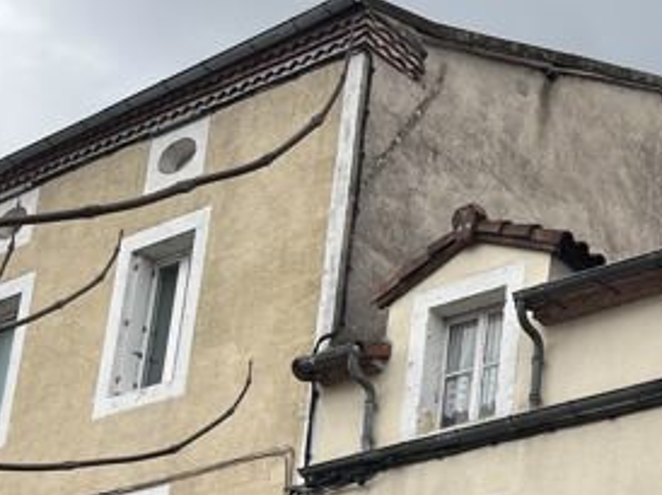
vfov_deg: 18.1
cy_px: 645
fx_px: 1452
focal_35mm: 76
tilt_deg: +15.4
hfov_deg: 22.6
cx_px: 892
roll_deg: -0.5
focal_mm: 5.1
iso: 50
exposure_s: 1/761
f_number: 1.6
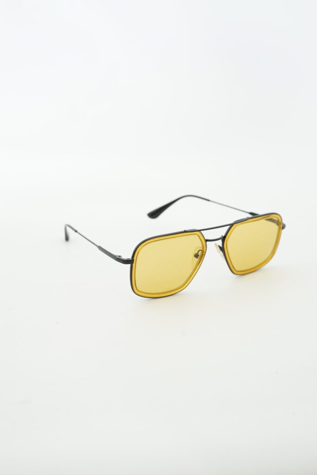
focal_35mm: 50
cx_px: 158
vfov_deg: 39.6
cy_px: 238
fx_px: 660
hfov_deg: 27.0
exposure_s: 1/13
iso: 640
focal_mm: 50
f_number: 6.3
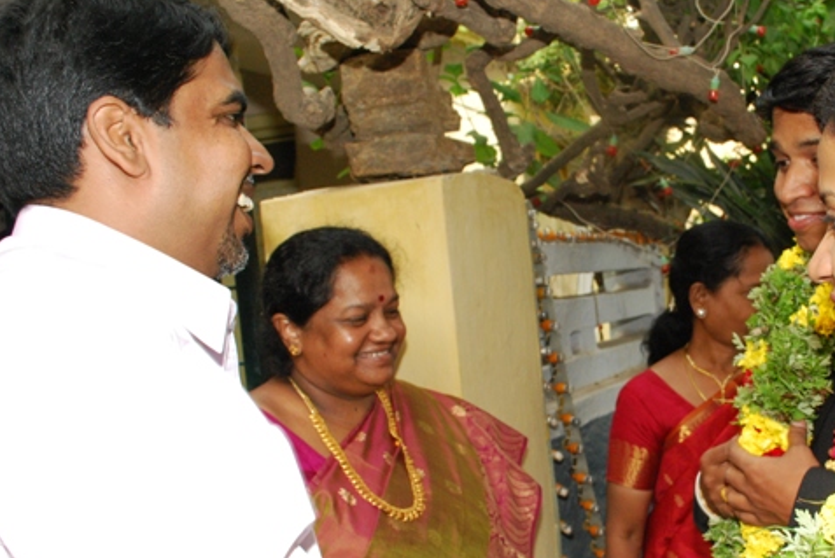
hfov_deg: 41.1
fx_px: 1091
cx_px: 584
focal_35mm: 47
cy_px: 345
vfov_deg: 28.6
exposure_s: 1/60
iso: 800
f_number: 7.1
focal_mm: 20
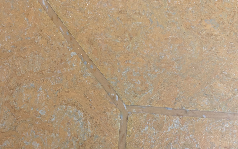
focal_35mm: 36
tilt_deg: -81.2
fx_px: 233
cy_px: 132
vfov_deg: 33.6
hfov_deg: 54.0
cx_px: 121
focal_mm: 4.25
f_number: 1.8
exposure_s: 1/50
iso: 100
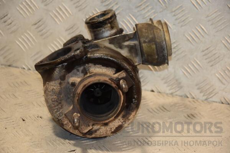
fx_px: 882
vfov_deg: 9.9
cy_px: 76
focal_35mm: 138
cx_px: 115
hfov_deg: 14.9
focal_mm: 92
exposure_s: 1/160
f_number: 5.6
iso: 800
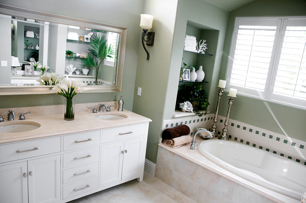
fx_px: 229
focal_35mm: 27
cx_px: 153
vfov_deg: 47.7
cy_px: 102
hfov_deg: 67.5
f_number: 3.5
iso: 200
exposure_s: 1/40
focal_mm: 18
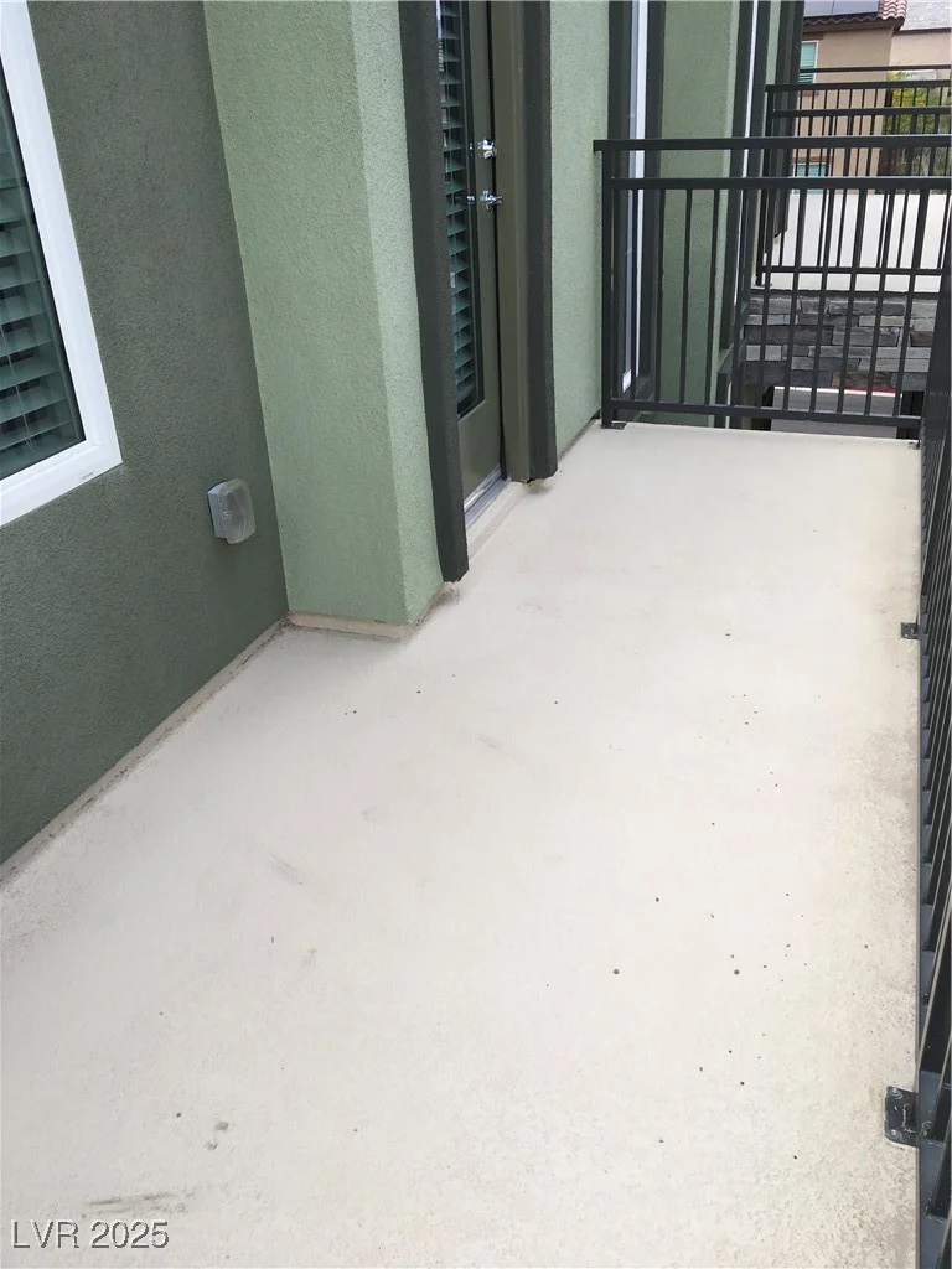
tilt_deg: -26.4
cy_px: 634
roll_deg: +3.0
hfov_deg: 48.2
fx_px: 1063
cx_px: 476
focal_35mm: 29
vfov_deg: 61.7
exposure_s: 1/1040
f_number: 2.2
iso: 25
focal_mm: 4.15
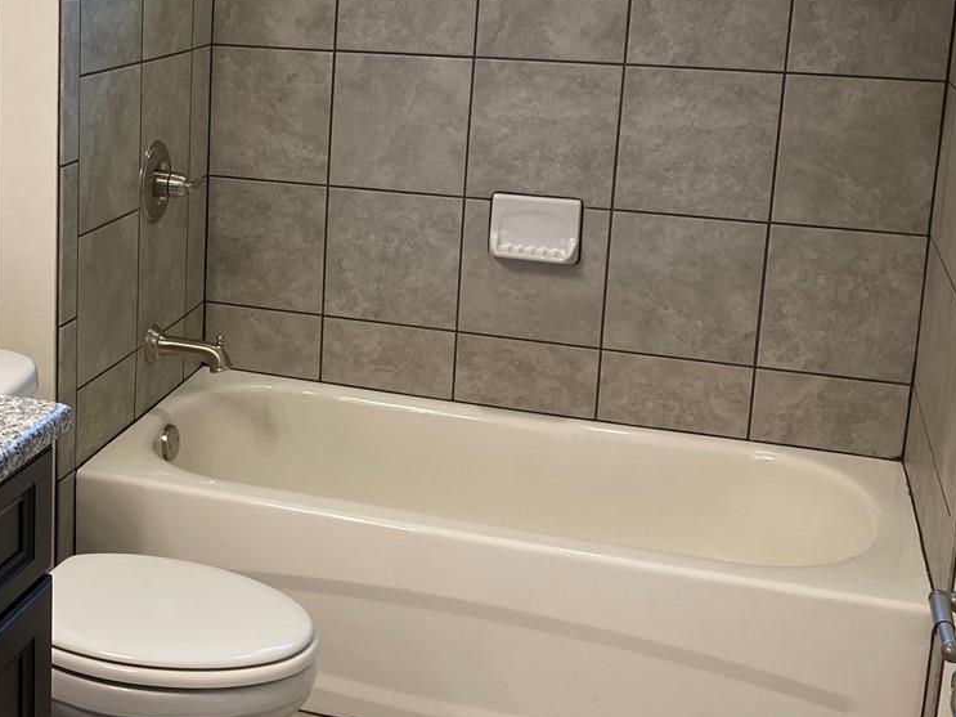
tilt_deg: -13.0
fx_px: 1546
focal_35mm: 56
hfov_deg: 33.0
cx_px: 138
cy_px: 228
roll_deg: -0.9
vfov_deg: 25.9
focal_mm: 4.25
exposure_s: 1/120
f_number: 1.8
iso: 100
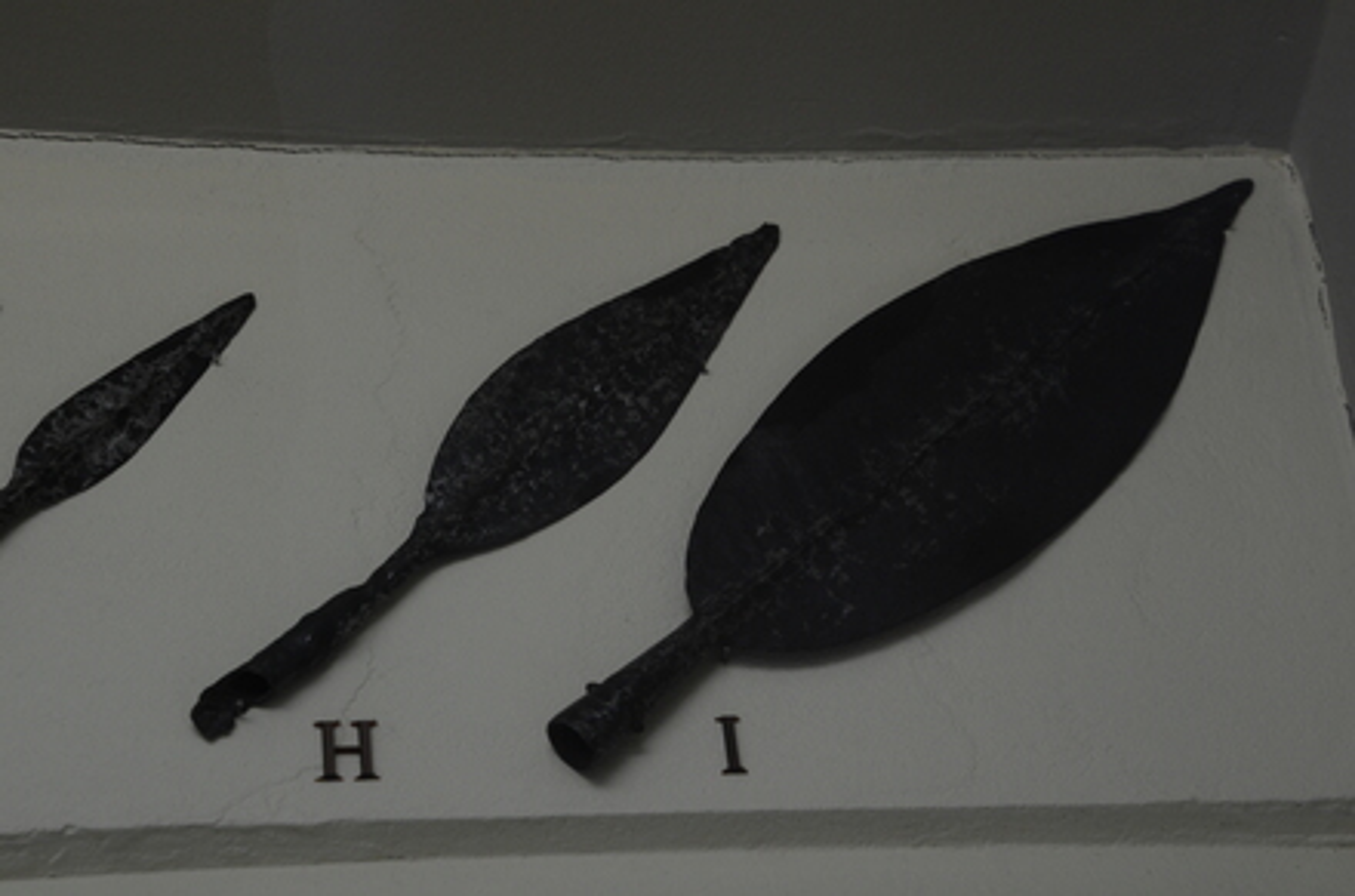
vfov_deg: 17.4
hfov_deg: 26.1
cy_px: 448
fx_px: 2928
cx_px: 678
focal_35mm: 78
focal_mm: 52
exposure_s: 1/160
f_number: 6.3
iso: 1000
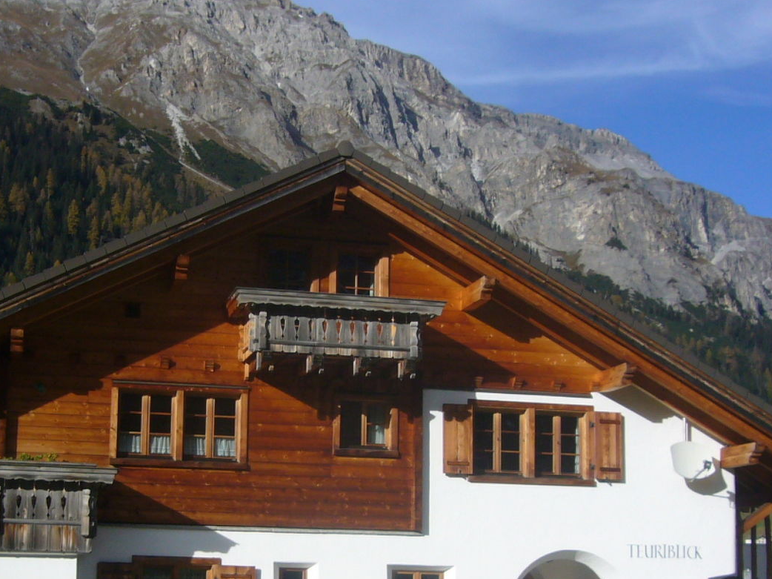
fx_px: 1271
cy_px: 463
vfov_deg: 25.2
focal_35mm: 57
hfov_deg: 33.6
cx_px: 276
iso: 80
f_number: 5.6
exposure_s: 1/400
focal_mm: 4.6
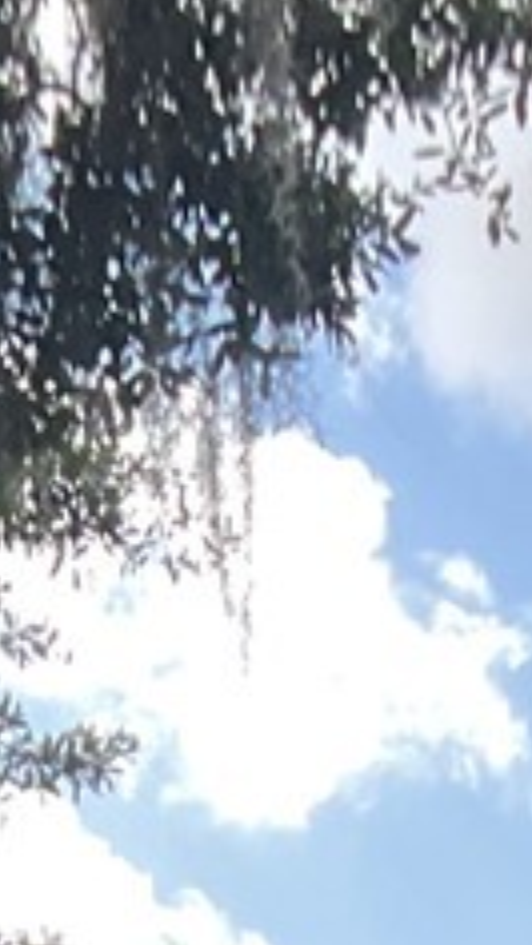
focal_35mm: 214
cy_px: 2170
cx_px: -4
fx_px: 5359
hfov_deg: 5.7
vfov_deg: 9.2
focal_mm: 3
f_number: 1.8
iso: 16
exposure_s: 1/273
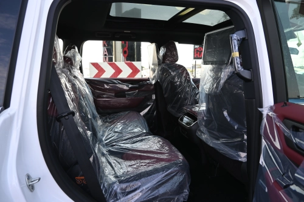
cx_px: 152
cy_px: 101
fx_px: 203
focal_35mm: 24
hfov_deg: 73.8
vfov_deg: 53.1
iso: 200
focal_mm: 16
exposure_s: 1/250
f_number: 4.5
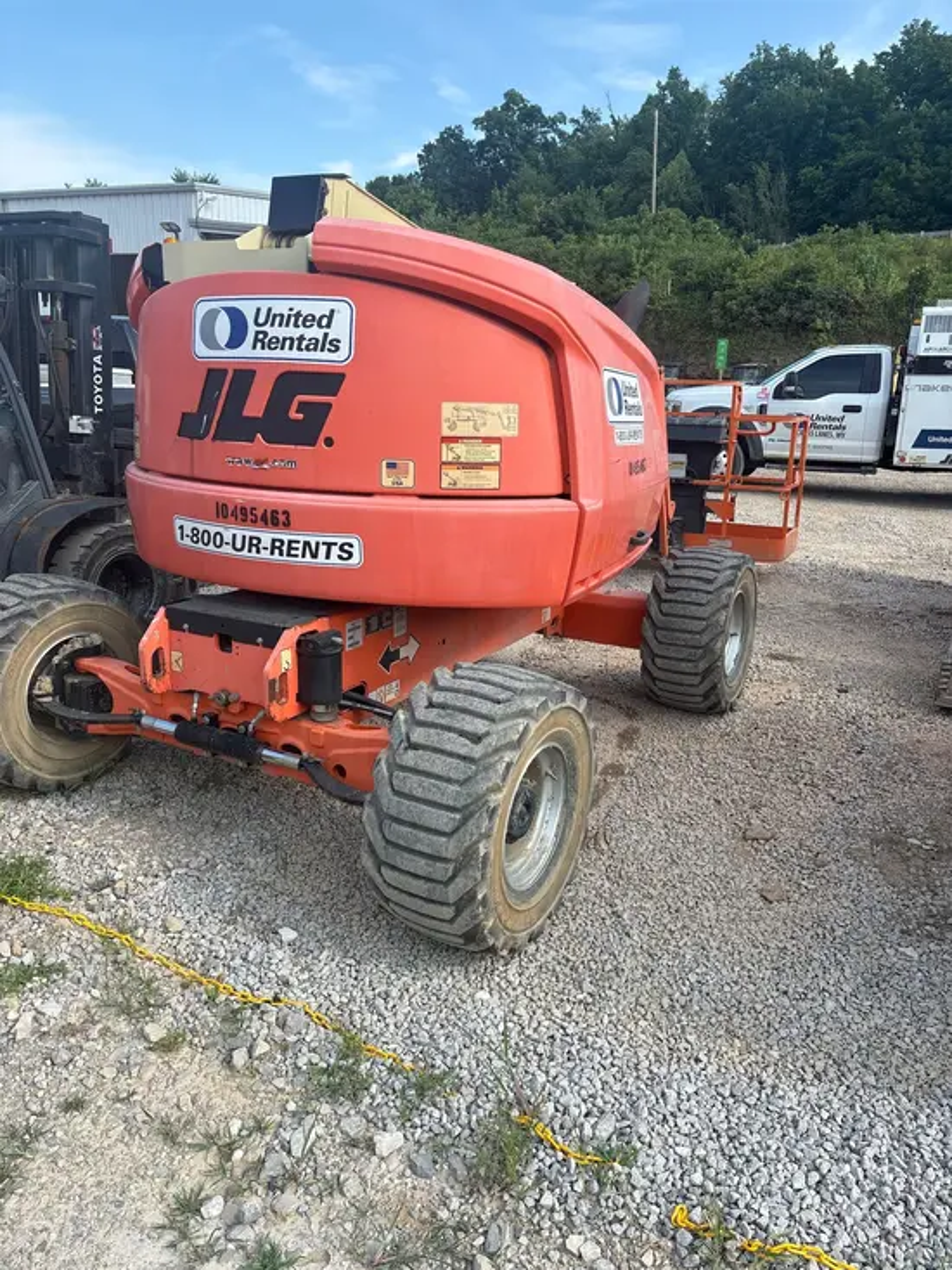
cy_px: 635
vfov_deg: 67.3
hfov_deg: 53.1
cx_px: 476
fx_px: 953
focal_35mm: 26
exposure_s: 1/1205
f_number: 1.6
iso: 50
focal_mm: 5.96
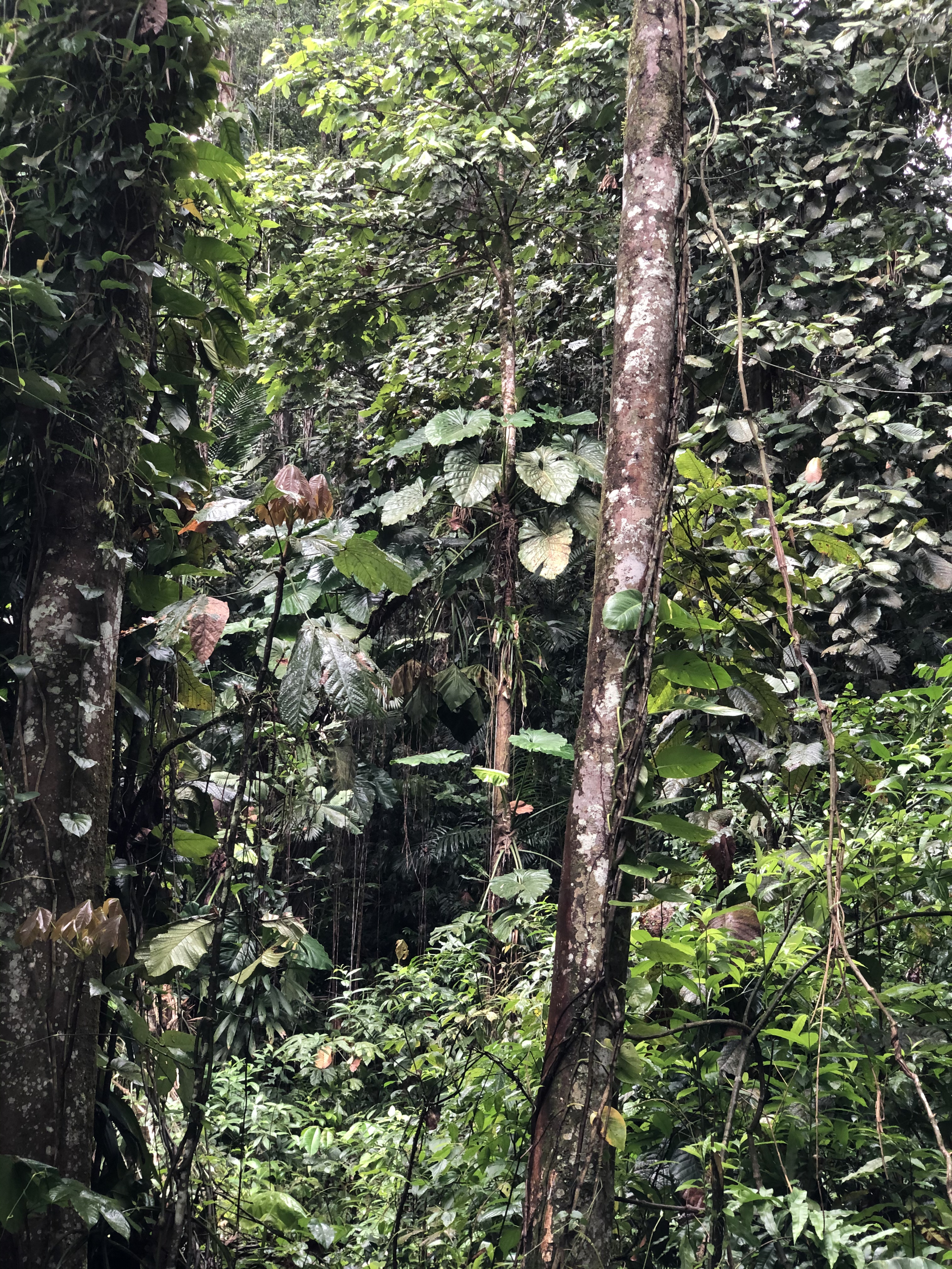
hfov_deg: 28.0
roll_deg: -1.4
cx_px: 476
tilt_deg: +23.5
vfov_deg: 36.8
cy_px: 634
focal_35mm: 52
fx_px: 1907
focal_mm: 6
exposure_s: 1/60
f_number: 2.4
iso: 64
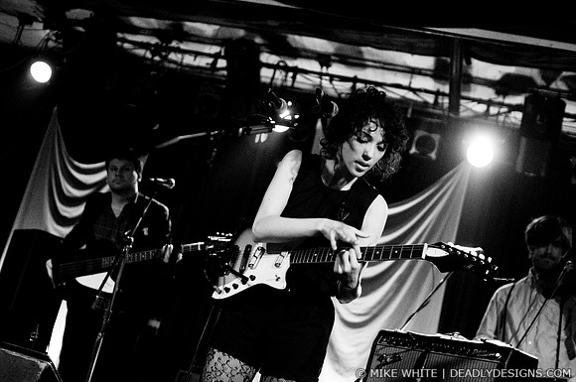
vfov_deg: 29.8
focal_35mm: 45
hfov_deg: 43.7
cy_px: 191
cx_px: 288
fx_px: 719
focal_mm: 30
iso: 800
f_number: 2
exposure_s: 1/50
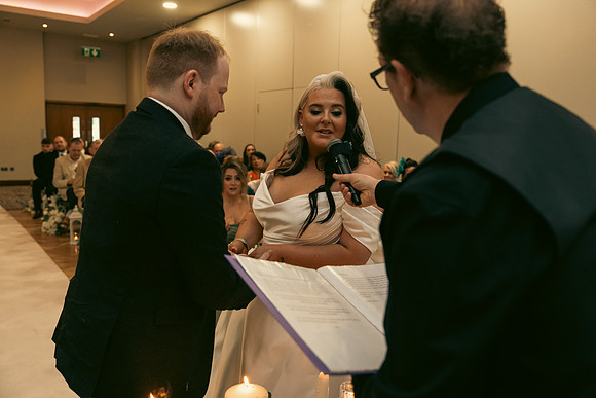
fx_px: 513
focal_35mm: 31
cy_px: 199
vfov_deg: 42.3
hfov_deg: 60.3
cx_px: 298
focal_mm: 31
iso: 2500
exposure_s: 1/160
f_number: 3.5
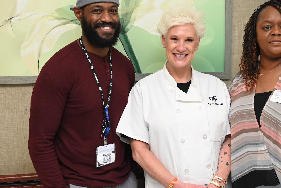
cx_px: 174
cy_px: 83
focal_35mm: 51
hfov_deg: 38.7
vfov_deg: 26.5
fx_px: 398
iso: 3200
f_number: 8
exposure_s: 1/125
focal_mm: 38
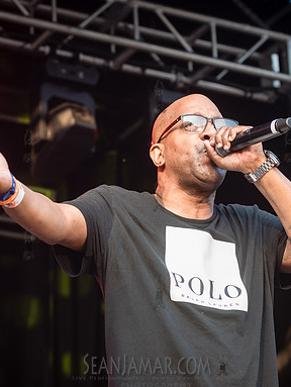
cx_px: 179
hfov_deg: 10.0
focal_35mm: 149
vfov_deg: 13.2
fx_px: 1667
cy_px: 235
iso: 500
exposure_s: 1/320
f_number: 4.5
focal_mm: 80
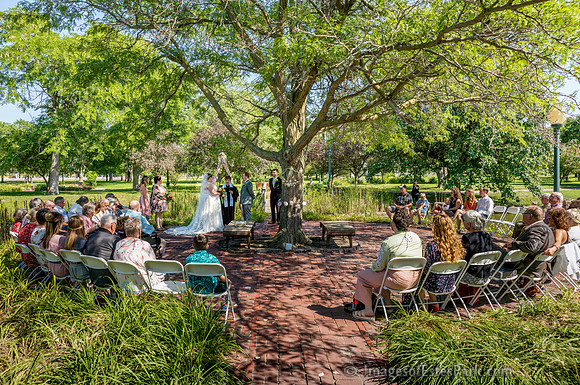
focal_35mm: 24
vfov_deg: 53.0
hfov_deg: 73.8
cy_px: 192
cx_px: 290
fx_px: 386
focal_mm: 24
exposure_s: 1/500
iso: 100
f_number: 7.1
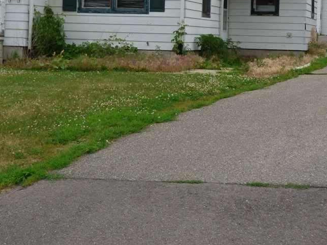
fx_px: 699
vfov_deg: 19.6
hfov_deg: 26.3
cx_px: 146
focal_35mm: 74
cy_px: 33
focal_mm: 6.47
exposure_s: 1/640
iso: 100
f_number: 3.5
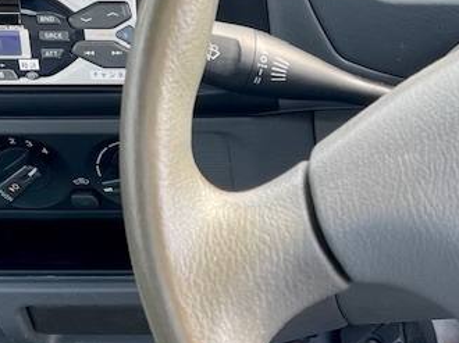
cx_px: 481
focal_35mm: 97
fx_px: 1285
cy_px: 207
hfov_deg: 19.5
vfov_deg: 15.2
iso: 32
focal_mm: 5.1
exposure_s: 1/198
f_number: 1.6
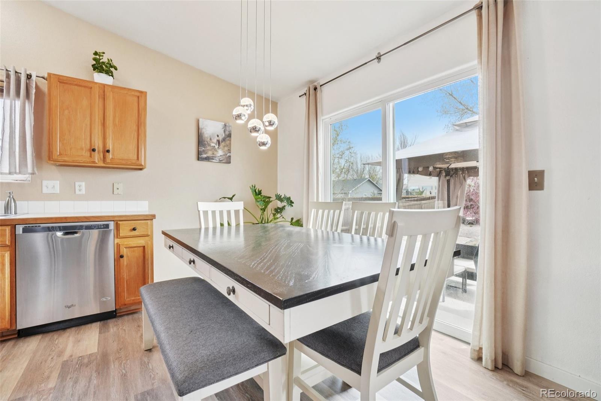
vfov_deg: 77.3
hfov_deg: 100.4
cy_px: 200
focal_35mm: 15
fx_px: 250
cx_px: 300
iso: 400
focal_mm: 10
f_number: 8
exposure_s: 1/80
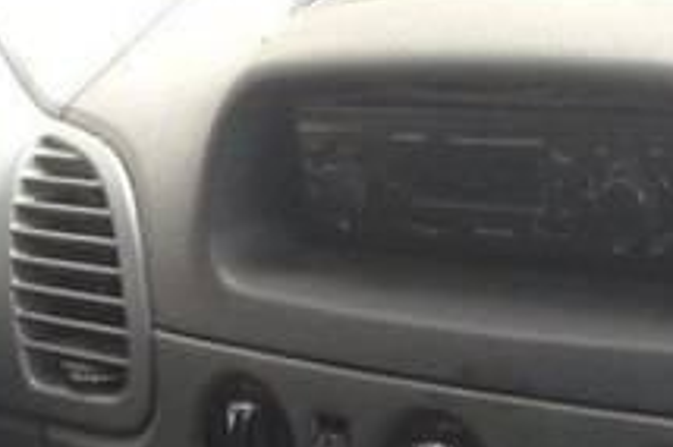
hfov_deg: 19.0
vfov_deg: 12.5
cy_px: 584
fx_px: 1979
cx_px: 91
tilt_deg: -29.9
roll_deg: +18.9
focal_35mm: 106
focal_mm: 4.12
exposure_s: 1/30
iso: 50
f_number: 2.4
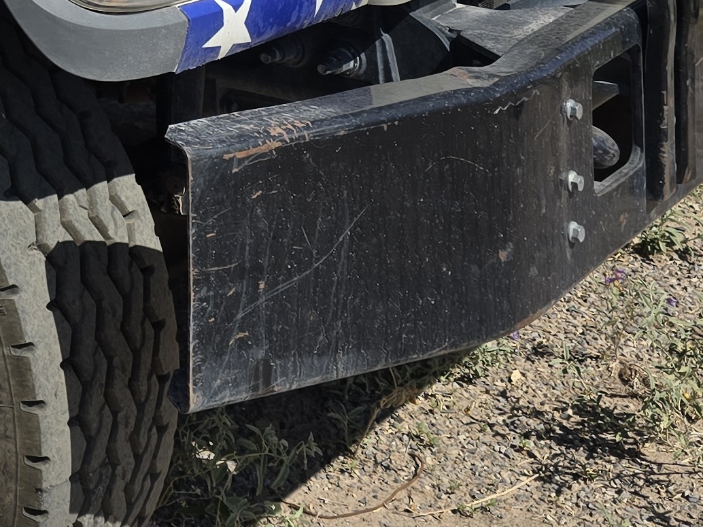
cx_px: -400
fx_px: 1807
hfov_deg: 18.9
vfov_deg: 14.9
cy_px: -350
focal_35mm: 89
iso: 12
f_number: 1.7
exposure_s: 1/1002
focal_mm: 6.3
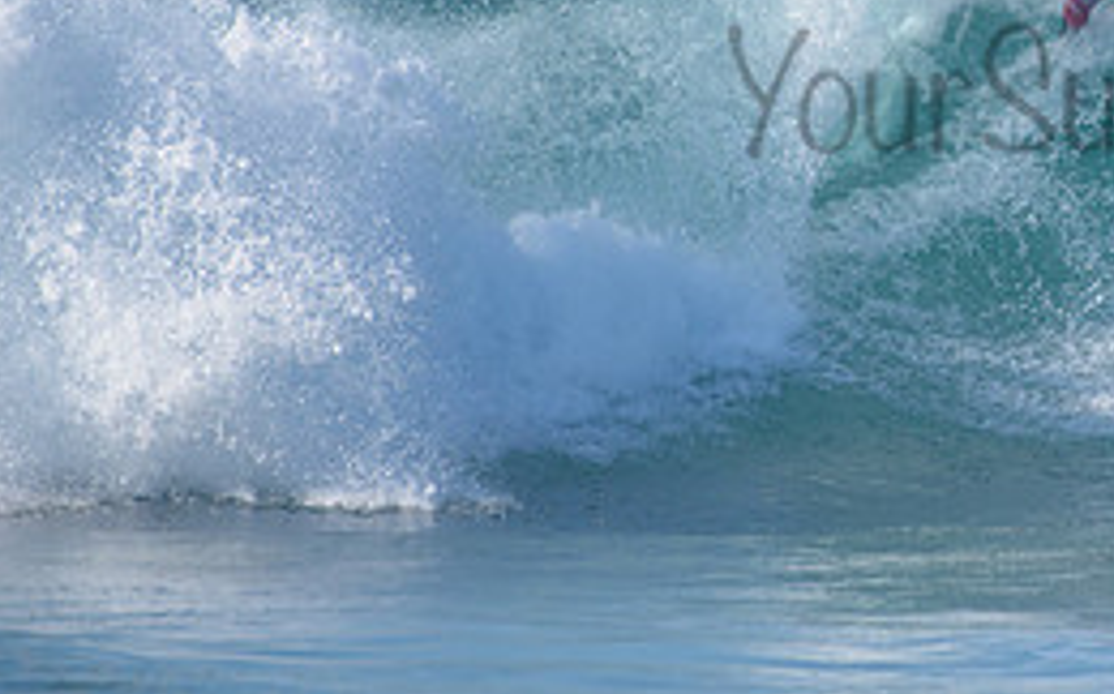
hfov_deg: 1.8
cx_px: 1170
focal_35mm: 1138
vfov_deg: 1.2
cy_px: 54
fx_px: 34520
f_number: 5.6
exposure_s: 1/2000
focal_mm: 500
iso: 280
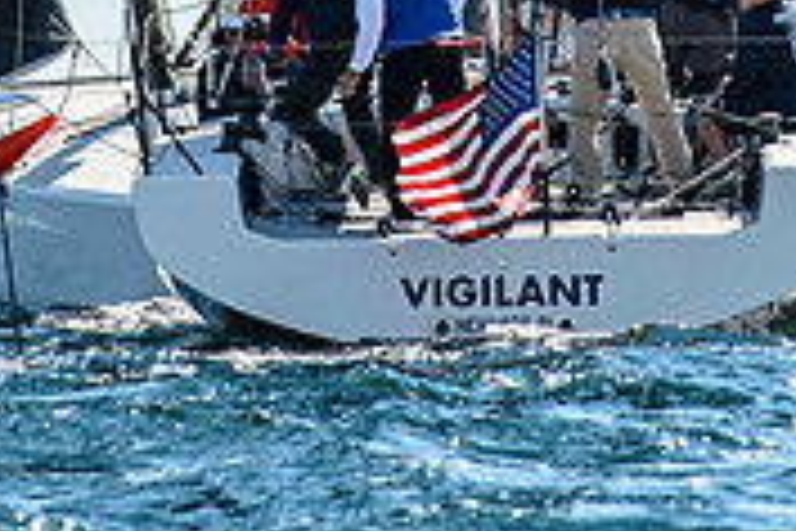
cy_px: -325
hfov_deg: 2.7
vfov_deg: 1.8
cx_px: 327
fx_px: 17135
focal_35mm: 775
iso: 250
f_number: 5
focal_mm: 200
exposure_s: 1/2500
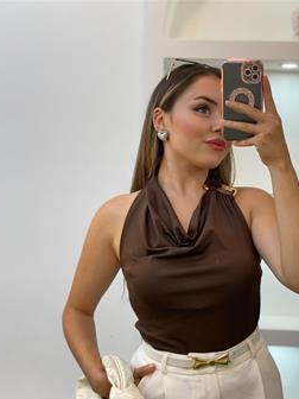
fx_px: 737
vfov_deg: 30.2
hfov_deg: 22.9
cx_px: 171
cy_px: 244
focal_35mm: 64
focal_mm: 6
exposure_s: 1/100
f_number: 2
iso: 100
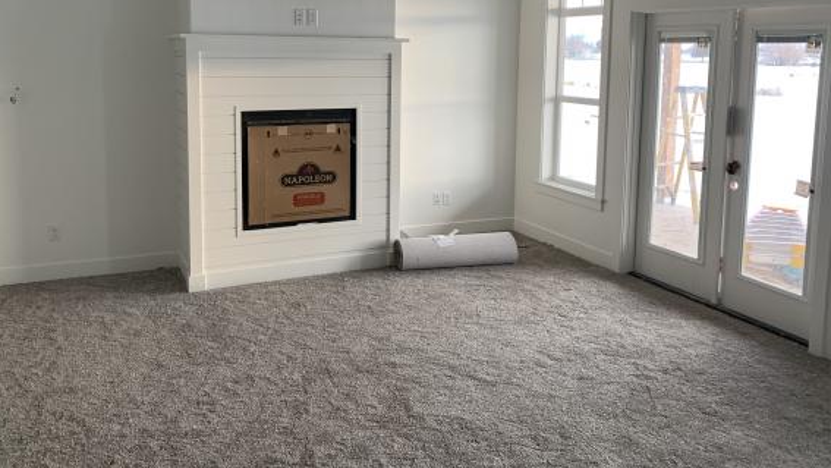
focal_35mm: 32
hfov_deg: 60.9
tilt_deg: -5.1
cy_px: 128
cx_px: 385
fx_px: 705
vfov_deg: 36.0
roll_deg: +0.6
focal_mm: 4.25
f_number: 1.8
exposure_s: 1/89
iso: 100
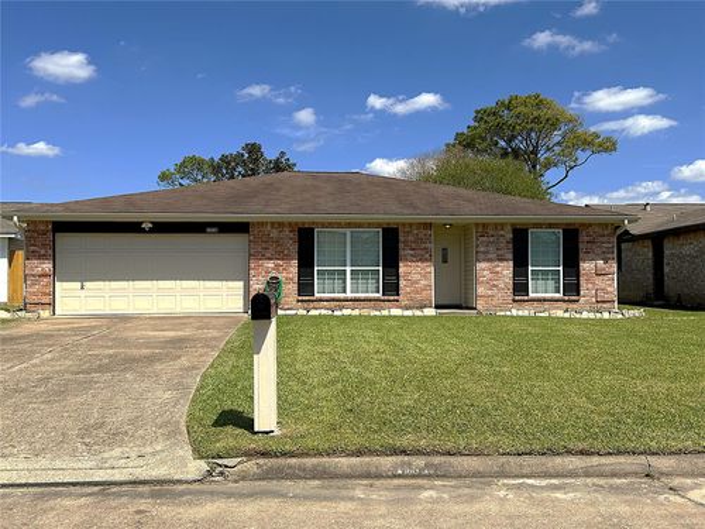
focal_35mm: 35
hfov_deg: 52.6
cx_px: 352
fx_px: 713
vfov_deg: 40.7
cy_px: 264
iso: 80
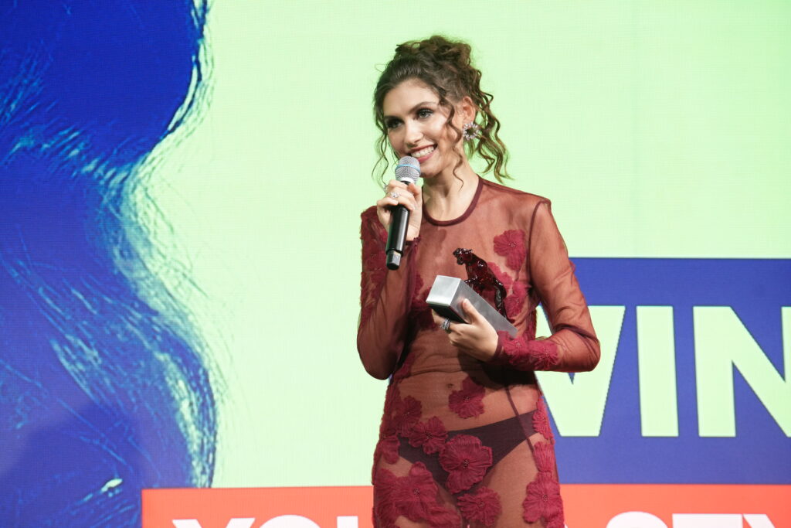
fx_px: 3406
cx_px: 396
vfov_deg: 8.9
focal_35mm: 155
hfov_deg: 13.2
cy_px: 264
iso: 2000
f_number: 5.6
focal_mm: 155
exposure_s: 1/160
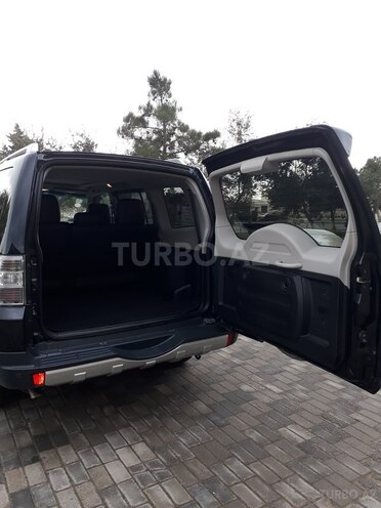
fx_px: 396
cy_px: 254
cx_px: 190
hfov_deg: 51.4
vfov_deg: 65.3
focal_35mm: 27
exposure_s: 1/100
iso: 50
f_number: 1.9
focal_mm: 3.6
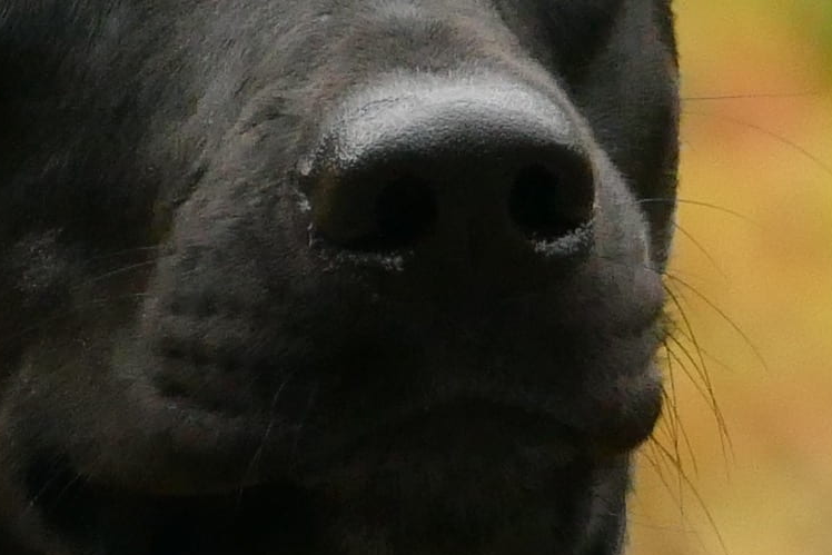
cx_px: 359
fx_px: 39733
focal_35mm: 1719
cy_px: 801
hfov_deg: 1.2
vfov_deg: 0.8
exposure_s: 1/3200
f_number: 4
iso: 800
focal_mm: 85.83
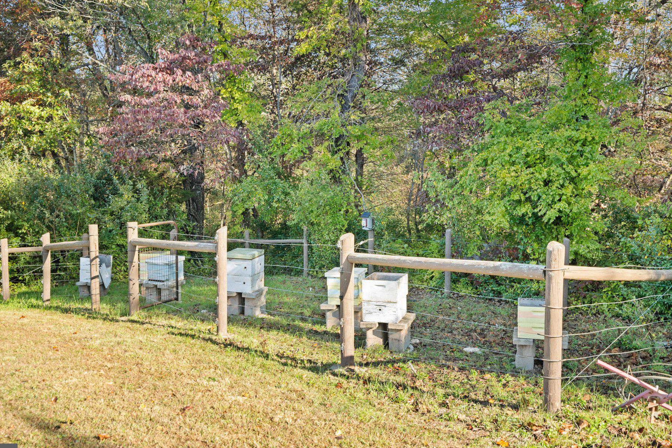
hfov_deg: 48.4
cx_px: 318
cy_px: 215
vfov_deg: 33.4
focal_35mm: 40
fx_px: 746
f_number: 10
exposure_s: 1/60
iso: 250
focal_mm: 35
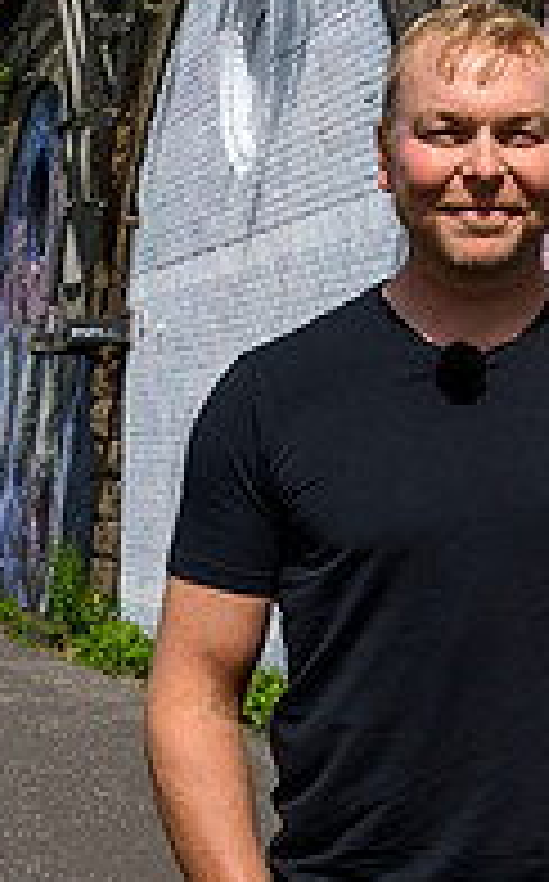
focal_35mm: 88
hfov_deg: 12.9
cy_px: 161
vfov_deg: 23.2
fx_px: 2113
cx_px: 1086
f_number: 7.1
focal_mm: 24
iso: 200
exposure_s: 1/1000
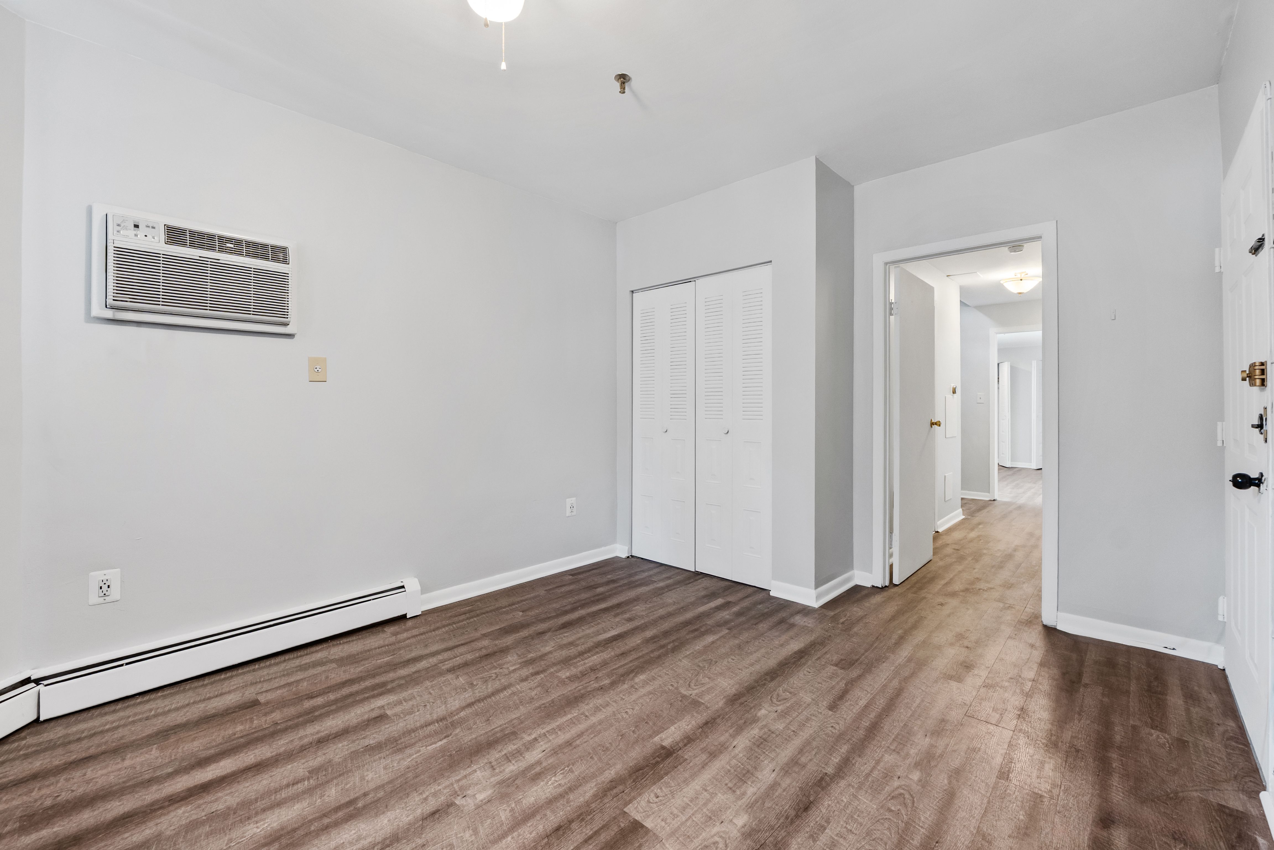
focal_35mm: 15
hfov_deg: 100.4
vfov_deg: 77.3
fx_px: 531
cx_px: 637
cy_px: 425
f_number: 7.1
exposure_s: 5
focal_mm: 10
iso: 160
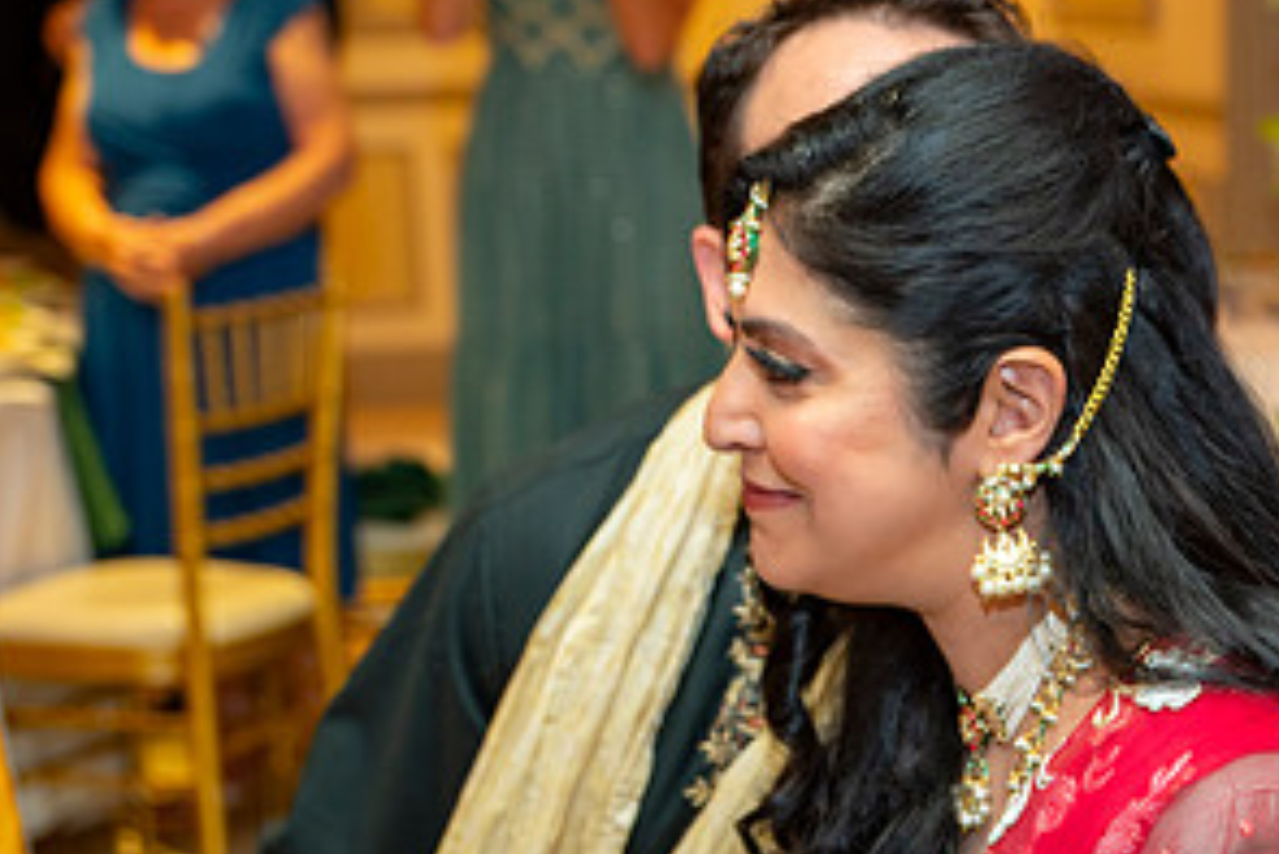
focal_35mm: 96
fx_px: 3412
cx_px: 925
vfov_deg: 14.3
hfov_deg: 21.1
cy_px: 548
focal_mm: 46
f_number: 2.8
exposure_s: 1/60
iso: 1000
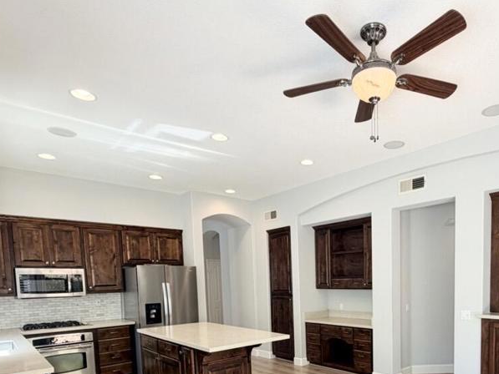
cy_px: 306
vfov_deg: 52.7
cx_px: 334
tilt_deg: -5.2
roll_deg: +1.3
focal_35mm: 24
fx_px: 346
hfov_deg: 69.5
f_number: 2.2
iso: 125
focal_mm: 2.22
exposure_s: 1/120
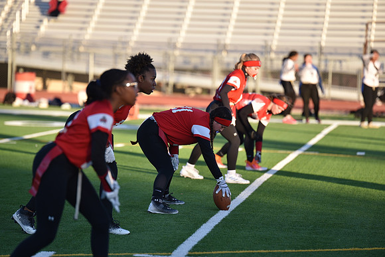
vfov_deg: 6.9
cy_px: 128
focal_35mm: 200
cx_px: 192
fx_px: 2139
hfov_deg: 10.3
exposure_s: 1/1250
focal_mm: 200
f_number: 2.8
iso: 320
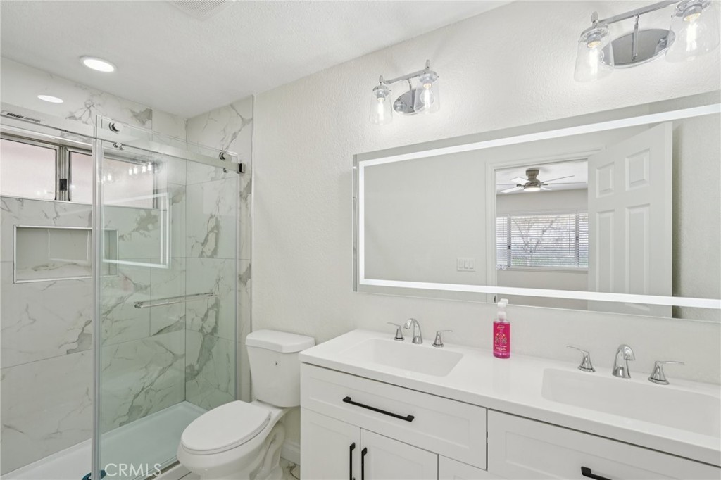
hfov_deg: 96.8
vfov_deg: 73.7
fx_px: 320
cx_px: 360
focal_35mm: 16
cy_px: 240
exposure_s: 1/90
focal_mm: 16
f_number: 8
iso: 400
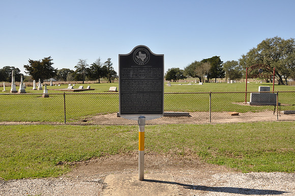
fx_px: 221
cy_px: 98
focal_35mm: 27
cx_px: 148
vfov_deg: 47.8
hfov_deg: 67.5
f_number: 11
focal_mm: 18
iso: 200
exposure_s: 1/125
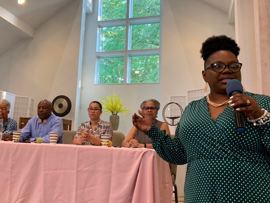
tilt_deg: +11.8
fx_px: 273
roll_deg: -2.5
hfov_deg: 52.2
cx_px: 106
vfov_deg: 40.7
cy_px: 91
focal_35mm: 35
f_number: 1.8
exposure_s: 1/60
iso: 125
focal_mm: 4.25
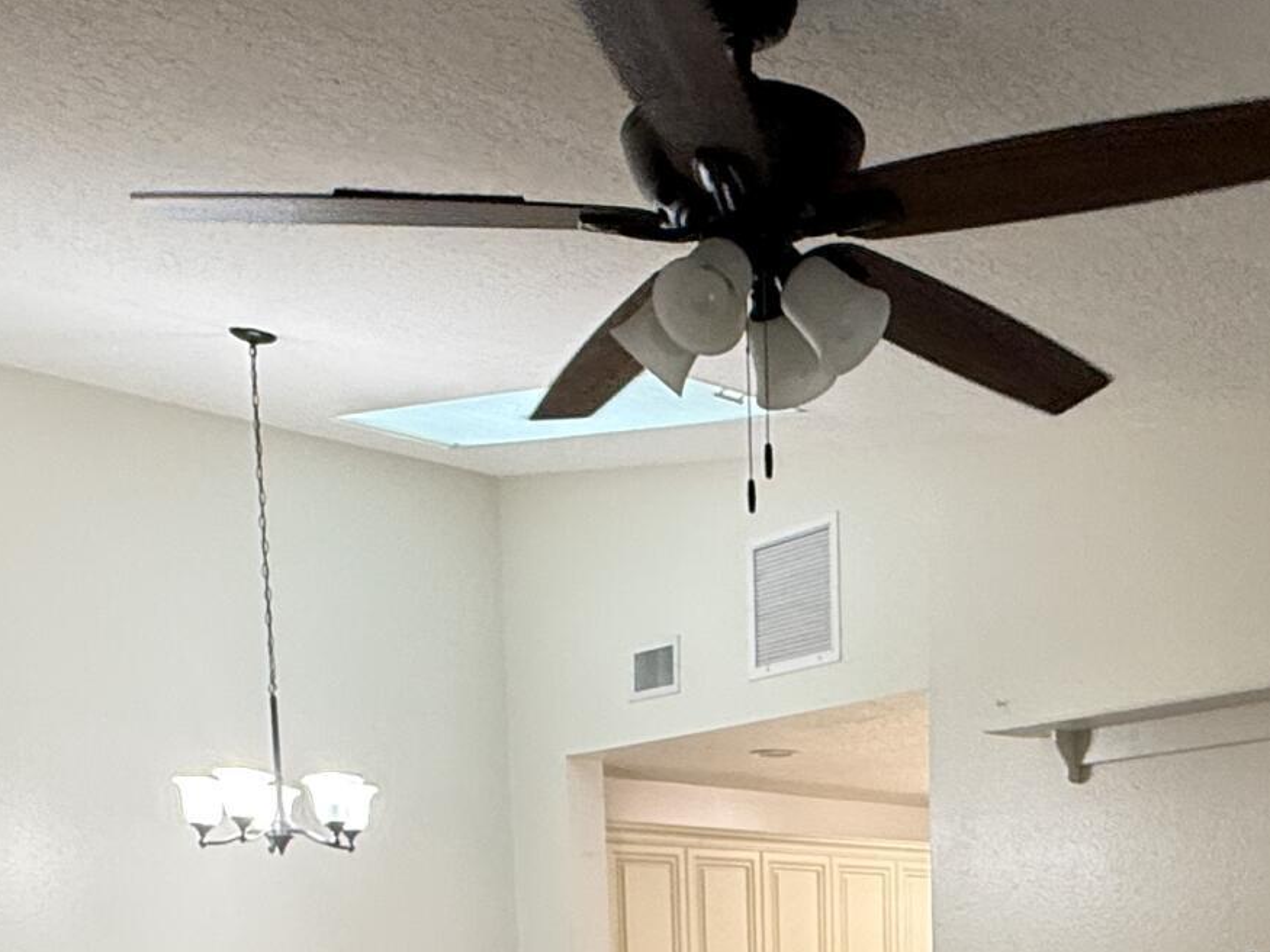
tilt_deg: -7.3
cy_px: 1228
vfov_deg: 26.0
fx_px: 1761
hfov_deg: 38.7
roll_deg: +1.4
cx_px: 938
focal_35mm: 48
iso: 200
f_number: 2.2
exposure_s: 1/60
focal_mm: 2.22
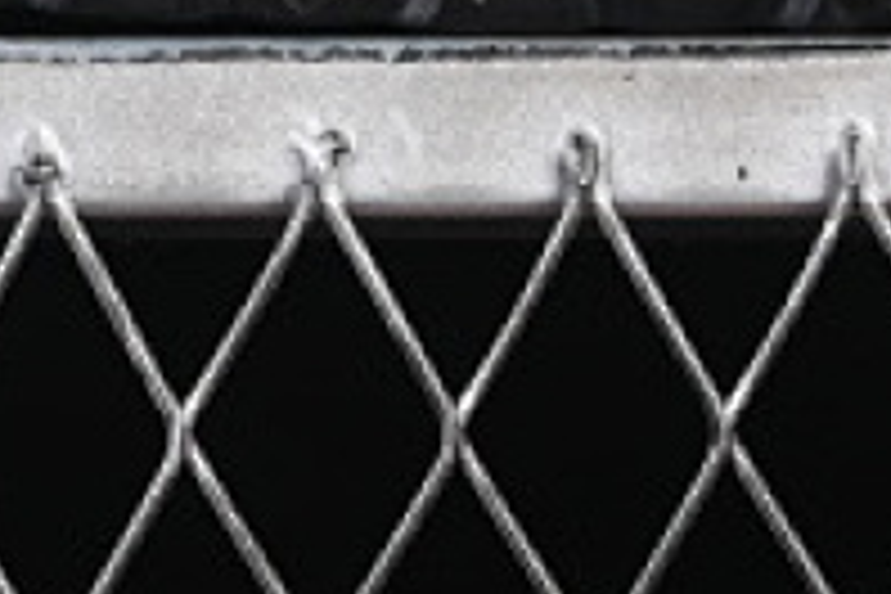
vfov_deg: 3.3
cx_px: -428
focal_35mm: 409
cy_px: -968
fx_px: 10122
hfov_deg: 5.0
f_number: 6.3
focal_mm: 50
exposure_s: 1/50
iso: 160
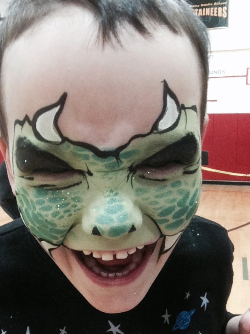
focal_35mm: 40
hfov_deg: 35.9
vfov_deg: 46.8
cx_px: 110
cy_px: 173
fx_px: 385
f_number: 2.4
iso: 320
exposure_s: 1/30
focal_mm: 2.15
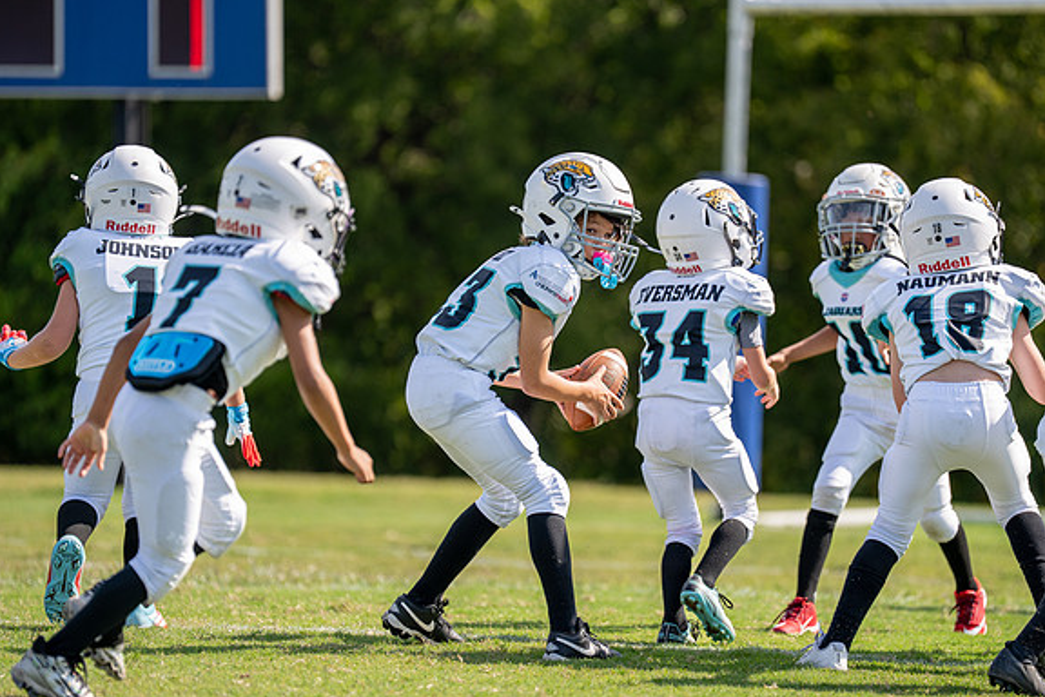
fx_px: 5979
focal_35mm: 206
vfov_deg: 6.7
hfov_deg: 10.0
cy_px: 366
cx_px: 583
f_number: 2.8
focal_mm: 180
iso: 160
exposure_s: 1/2000
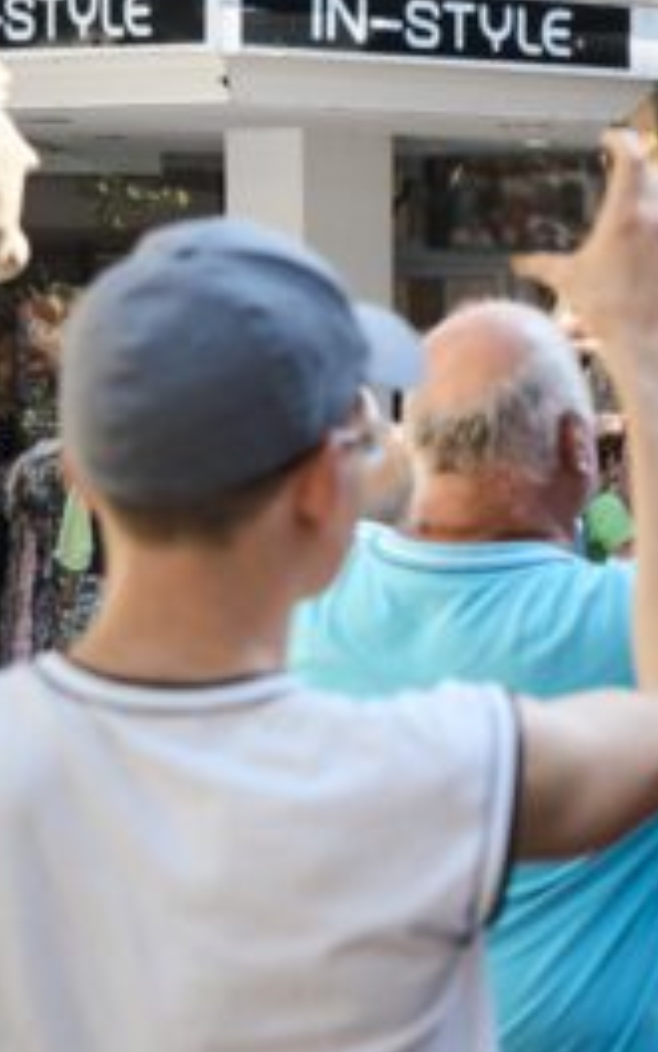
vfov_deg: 16.1
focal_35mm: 128
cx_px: 1643
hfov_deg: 9.1
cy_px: 137
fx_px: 3673
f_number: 2.8
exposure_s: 1/160
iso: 64
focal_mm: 36
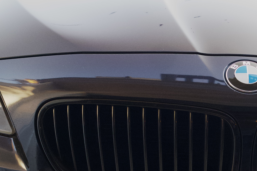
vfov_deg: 21.3
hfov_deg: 31.2
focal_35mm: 62
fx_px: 445
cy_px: 158
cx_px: 212
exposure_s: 1/100
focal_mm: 15
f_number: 2.8
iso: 3200
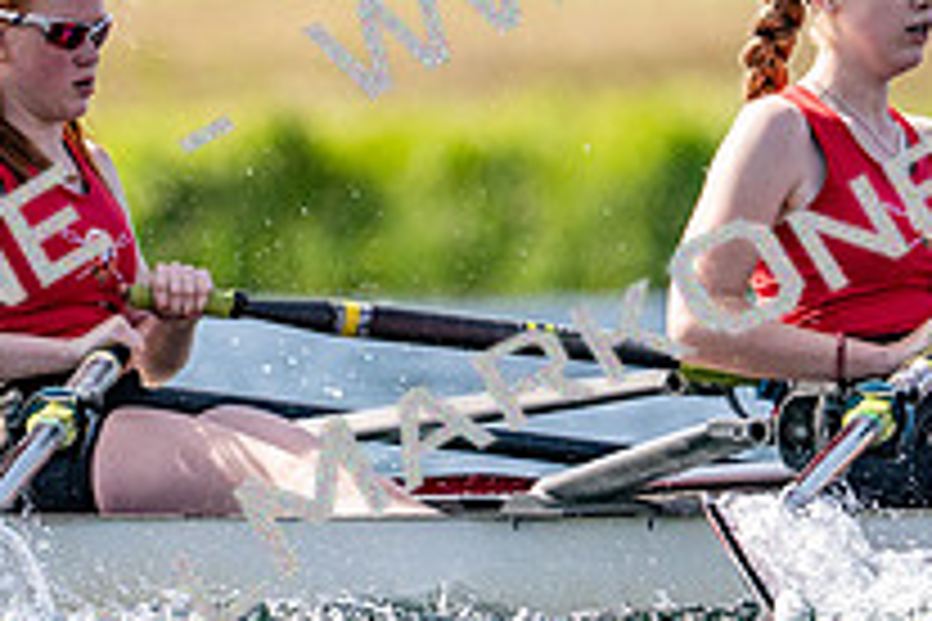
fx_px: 43593
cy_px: 112
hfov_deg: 1.2
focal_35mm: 1684
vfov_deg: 0.8
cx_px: 860
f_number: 4.5
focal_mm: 400
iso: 280
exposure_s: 1/2500
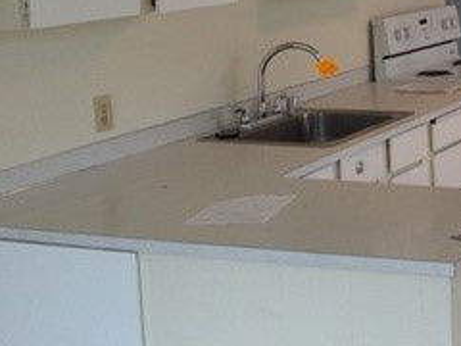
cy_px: 69
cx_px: 613
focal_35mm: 88
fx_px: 1172
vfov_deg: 16.7
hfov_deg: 20.2
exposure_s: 1/40
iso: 64
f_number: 2.4
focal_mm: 4.12
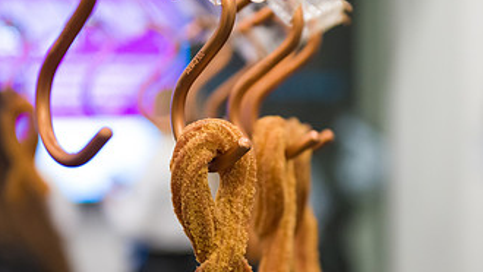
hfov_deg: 23.2
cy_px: 203
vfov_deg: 13.1
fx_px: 1179
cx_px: 258
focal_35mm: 92
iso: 3200
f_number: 3.2
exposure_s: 1/200
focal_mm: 50
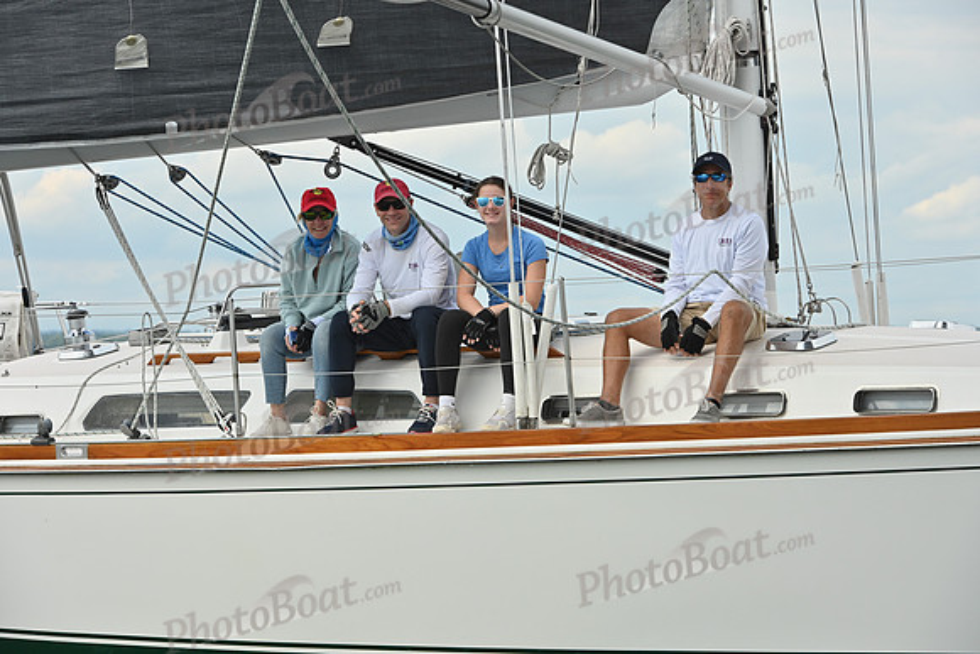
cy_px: 327
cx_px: 490
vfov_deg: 10.2
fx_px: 3676
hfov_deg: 15.2
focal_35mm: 135
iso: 320
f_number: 9
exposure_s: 1/1250
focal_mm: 135
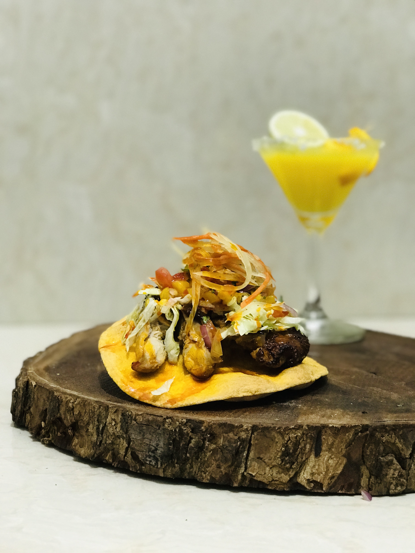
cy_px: 276
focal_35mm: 57
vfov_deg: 33.8
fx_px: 911
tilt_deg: -7.1
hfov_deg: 25.7
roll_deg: +0.2
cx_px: 208
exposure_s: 1/60
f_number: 2.8
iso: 400
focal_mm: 6.6
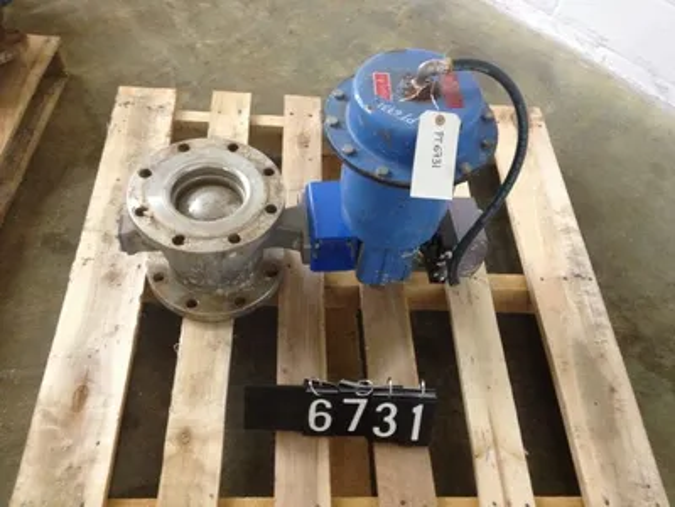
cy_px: 254
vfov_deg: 40.7
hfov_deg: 52.6
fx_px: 682
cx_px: 338
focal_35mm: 35
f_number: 2.4
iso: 320
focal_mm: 4.28
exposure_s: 1/20
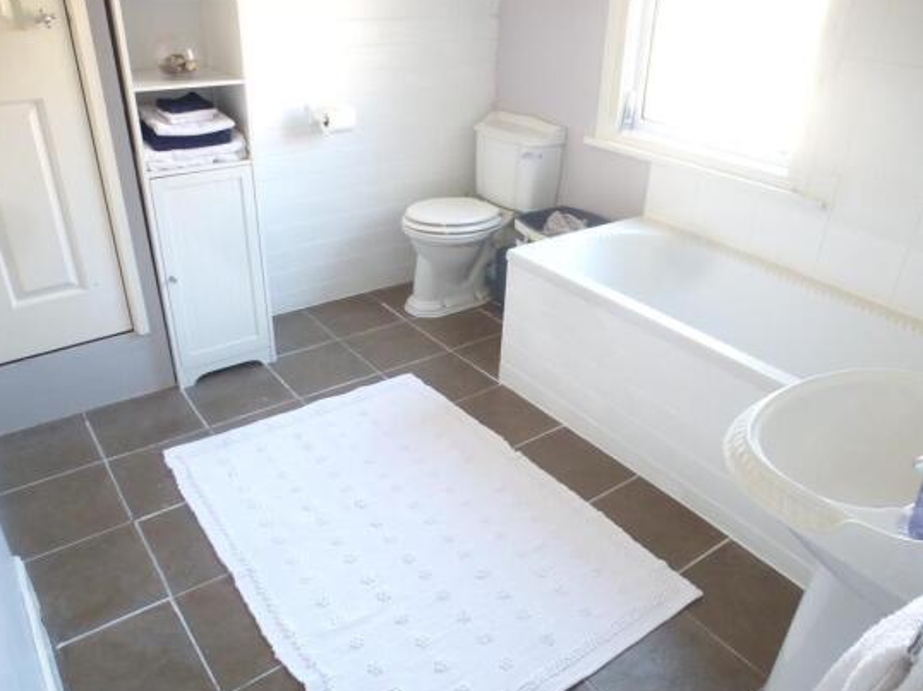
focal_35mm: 26
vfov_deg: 53.0
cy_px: 335
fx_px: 693
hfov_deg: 67.3
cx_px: 452
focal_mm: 4.3
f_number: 3.3
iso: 400
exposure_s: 1/30
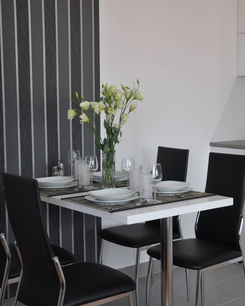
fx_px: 507
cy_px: 151
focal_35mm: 56
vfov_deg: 33.6
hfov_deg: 26.8
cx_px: 180
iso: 400
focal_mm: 26
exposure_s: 1/30
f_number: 4
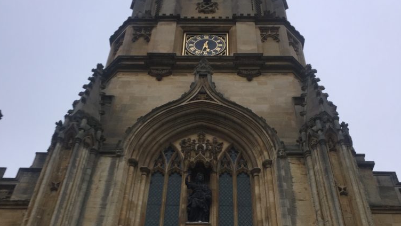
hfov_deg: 47.4
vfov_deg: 27.5
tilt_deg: +45.6
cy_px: 159
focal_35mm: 43
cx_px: 198
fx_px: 457
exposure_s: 1/50
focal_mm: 4.15
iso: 40
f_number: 2.2
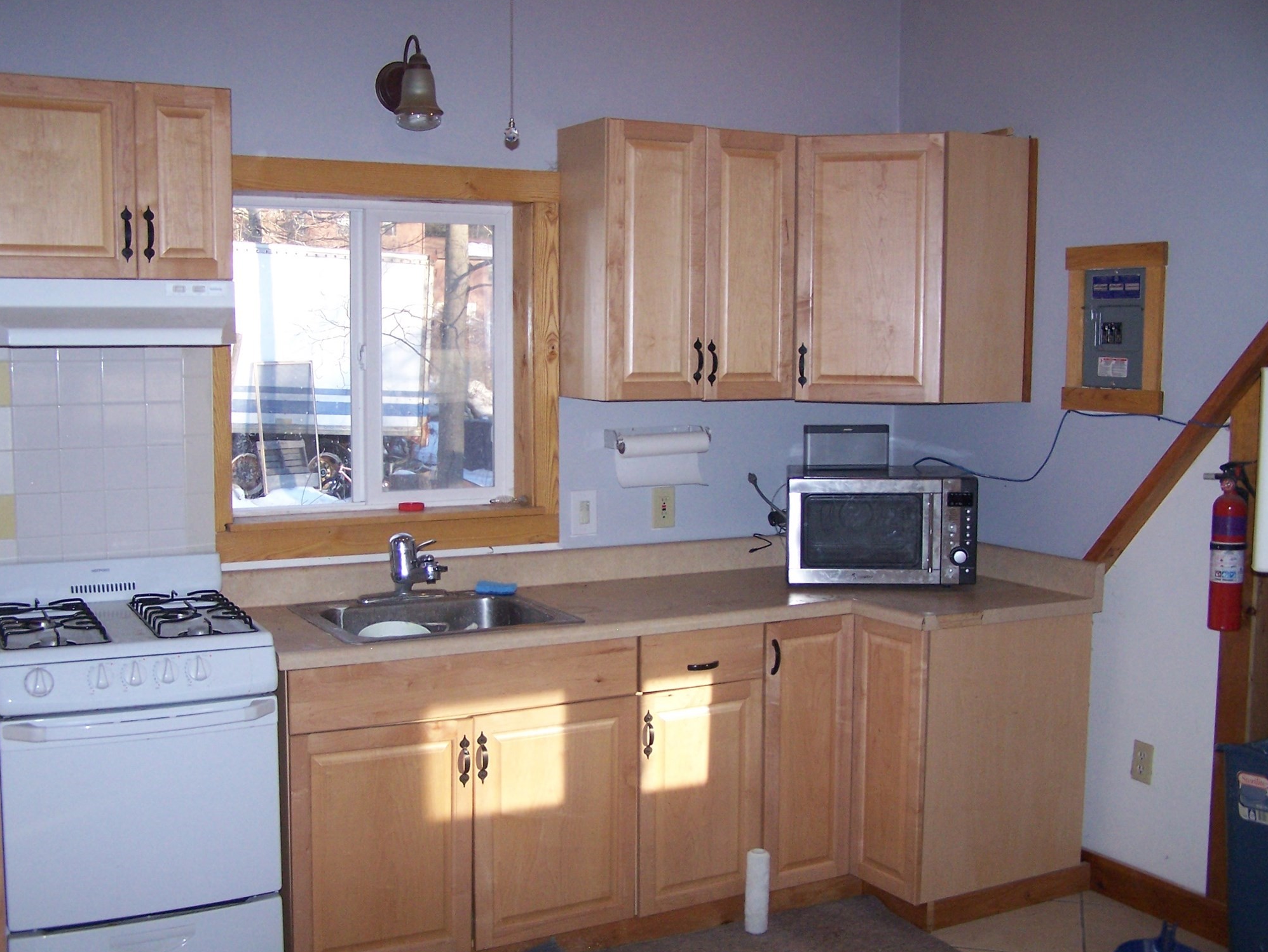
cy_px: 483
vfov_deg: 36.8
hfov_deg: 47.9
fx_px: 1429
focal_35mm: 39
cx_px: 619
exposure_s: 1/320
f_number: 2.8
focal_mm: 6.3
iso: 200
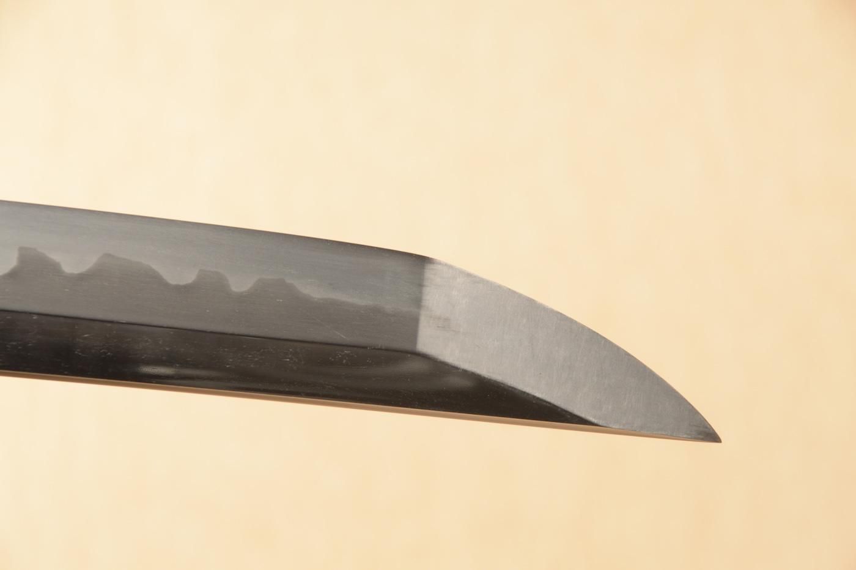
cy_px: 285
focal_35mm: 202
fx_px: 4811
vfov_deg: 6.8
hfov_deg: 10.2
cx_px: 428
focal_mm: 135
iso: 400
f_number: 11
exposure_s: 1/1.6
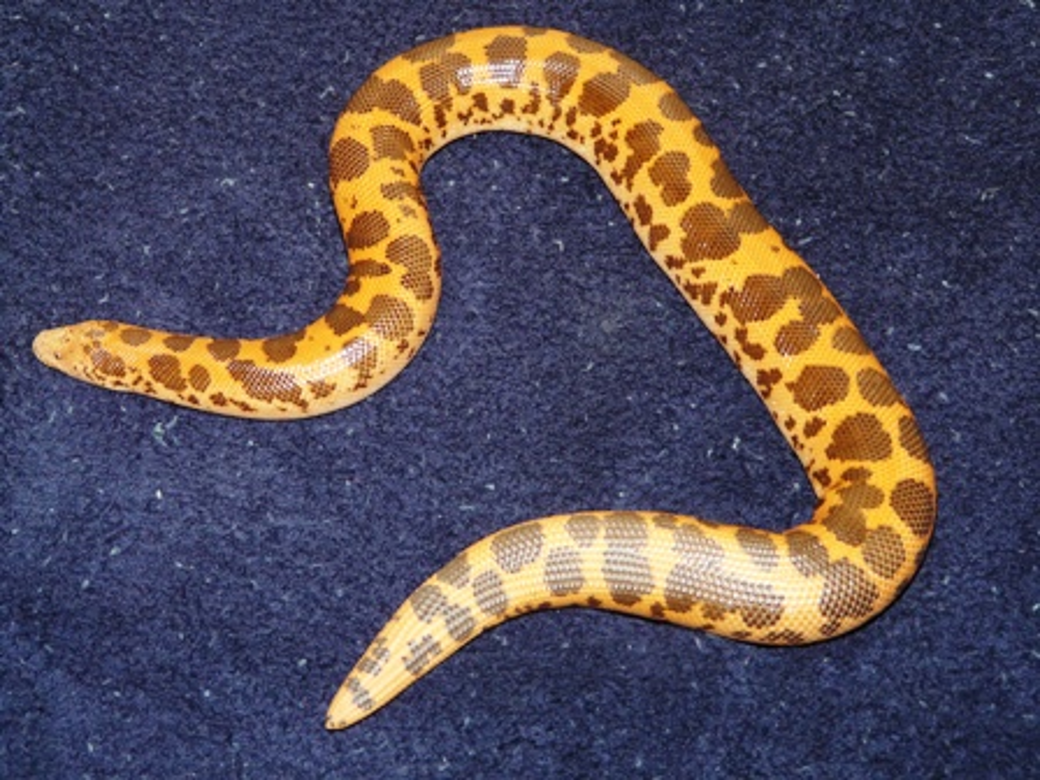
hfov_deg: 26.7
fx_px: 2193
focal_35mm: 73
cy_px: 390
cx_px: 520
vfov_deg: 20.2
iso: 100
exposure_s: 1/50
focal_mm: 12
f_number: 3.2
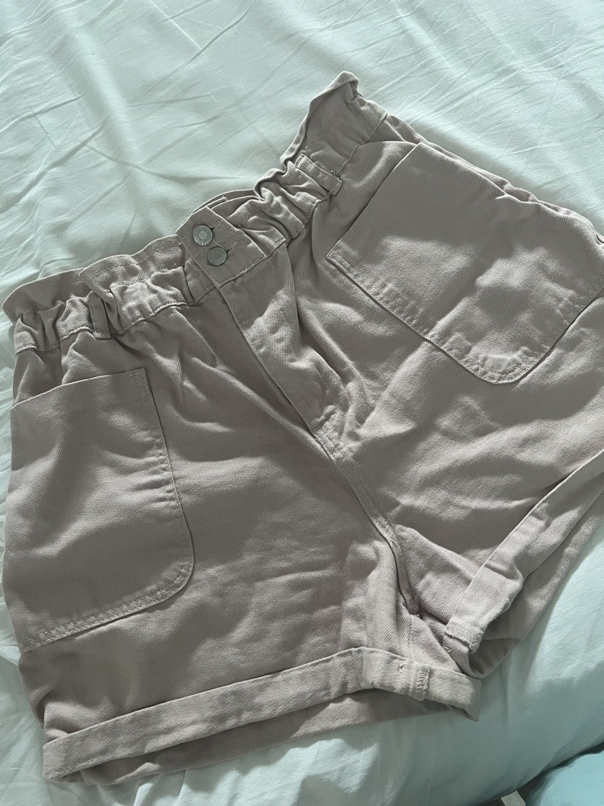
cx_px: 302
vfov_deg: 67.3
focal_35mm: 26
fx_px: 605
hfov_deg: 53.1
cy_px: 403
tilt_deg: -78.1
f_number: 1.5
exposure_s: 1/60
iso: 500
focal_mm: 5.7
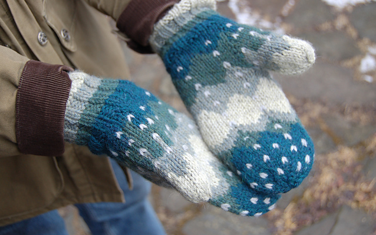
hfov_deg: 43.5
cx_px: 188
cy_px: 112
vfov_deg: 28.0
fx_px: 471
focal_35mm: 46
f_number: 4.2
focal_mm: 30
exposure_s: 1/500
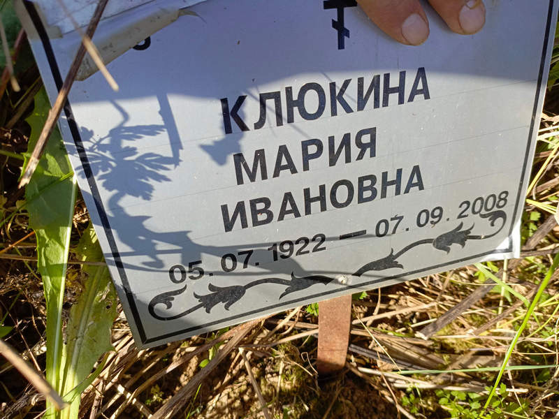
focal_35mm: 25
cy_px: 210
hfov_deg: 69.4
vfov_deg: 54.9
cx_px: 280
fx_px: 404
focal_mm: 4.76
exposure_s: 1/361
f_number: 1.69
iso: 111
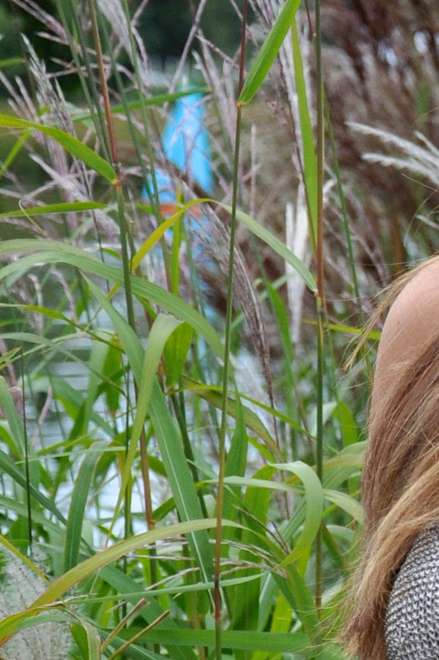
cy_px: 646
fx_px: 5190
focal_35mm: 283
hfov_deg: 4.8
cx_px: 857
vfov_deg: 7.3
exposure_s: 1/1000
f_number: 4.8
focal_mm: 45
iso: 500
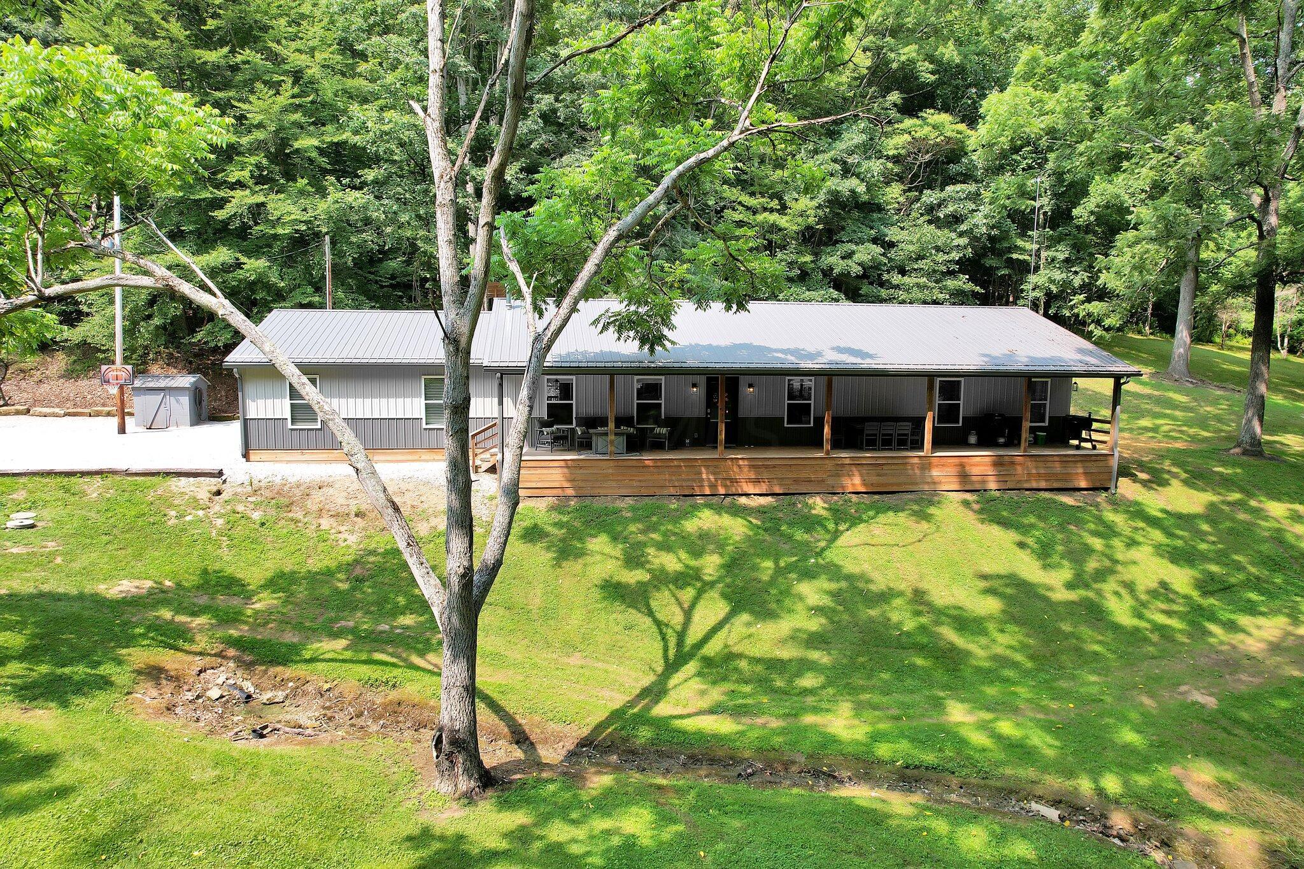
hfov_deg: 78.6
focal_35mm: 22
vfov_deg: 57.2
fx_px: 797
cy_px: 434
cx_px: 652
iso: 100
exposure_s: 1/500
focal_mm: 8.38
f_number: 2.8
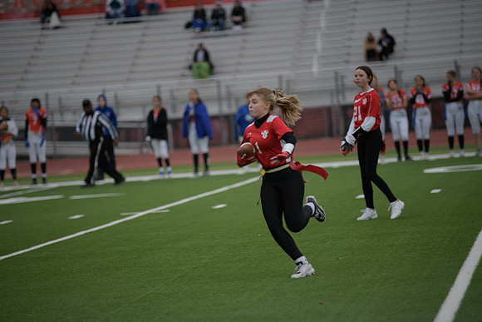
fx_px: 2343
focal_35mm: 175
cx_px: 241
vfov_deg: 7.9
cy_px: 161
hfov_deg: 11.7
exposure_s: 1/200
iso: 200
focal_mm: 175
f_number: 2.8
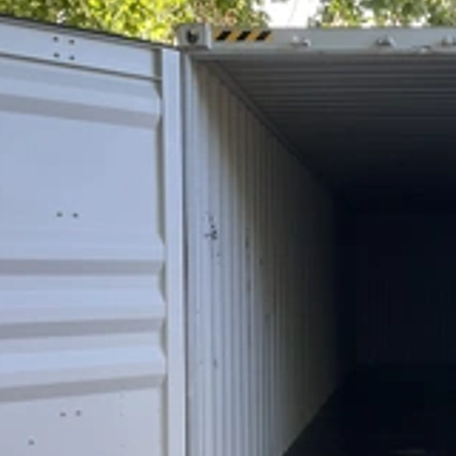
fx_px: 954
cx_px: 402
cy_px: 308
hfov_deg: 26.1
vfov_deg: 26.7
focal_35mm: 64
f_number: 1.8
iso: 64
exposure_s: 1/122
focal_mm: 3
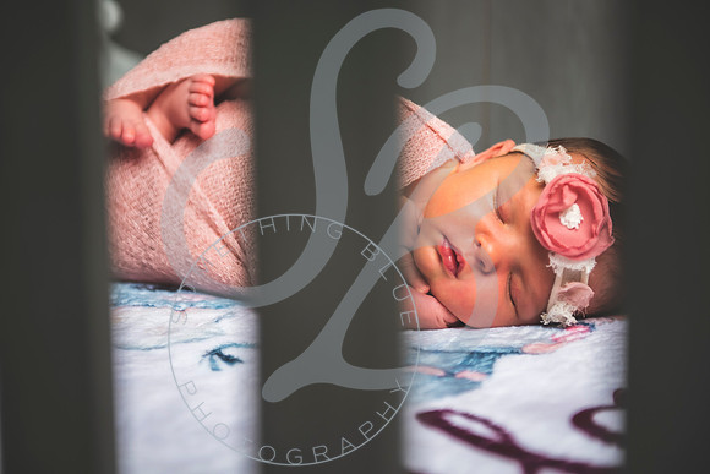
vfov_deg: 17.6
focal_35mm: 78
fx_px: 1534
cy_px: 235
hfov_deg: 26.0
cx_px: 333
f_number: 2.8
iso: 100
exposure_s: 1/125
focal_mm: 70
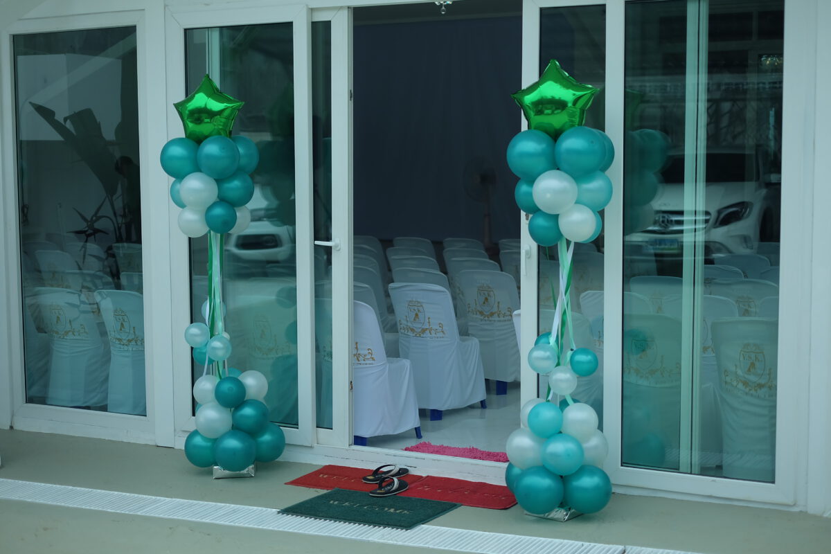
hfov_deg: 37.5
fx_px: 1223
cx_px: 416
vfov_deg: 25.5
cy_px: 277
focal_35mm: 53
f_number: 1.4
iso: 200
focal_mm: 35
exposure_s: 1/3500
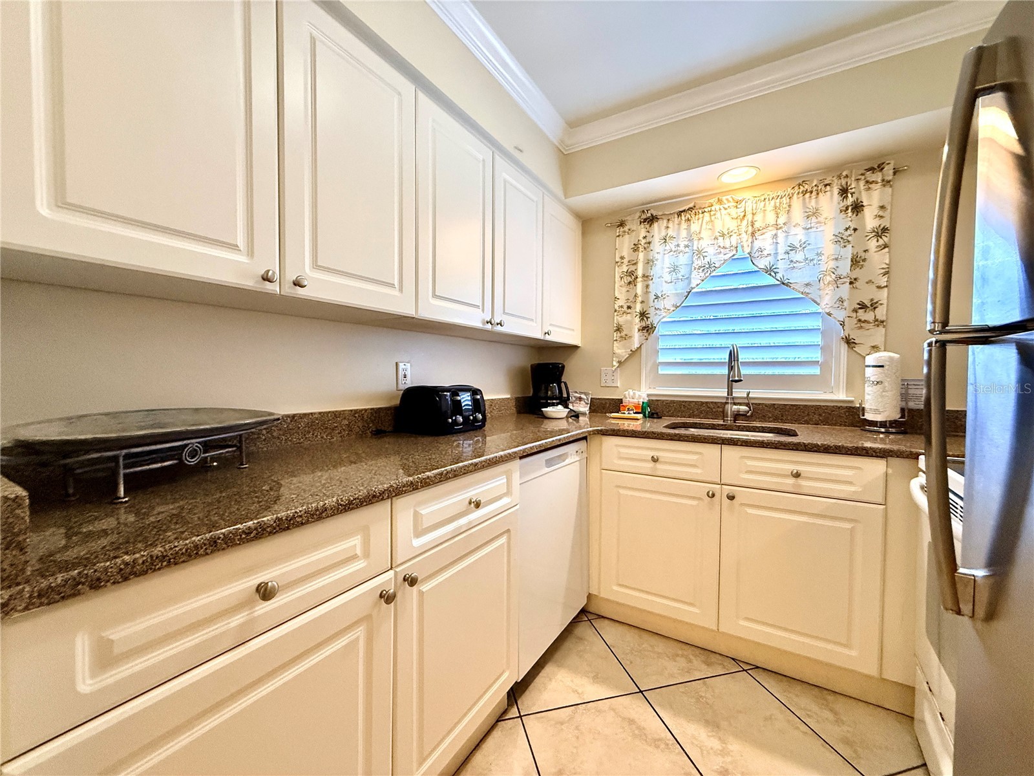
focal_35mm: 14
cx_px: 517
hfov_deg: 102.1
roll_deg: -0.2
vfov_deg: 85.7
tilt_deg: -1.0
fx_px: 418
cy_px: 388
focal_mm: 2.22
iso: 400
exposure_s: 1/120
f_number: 2.2
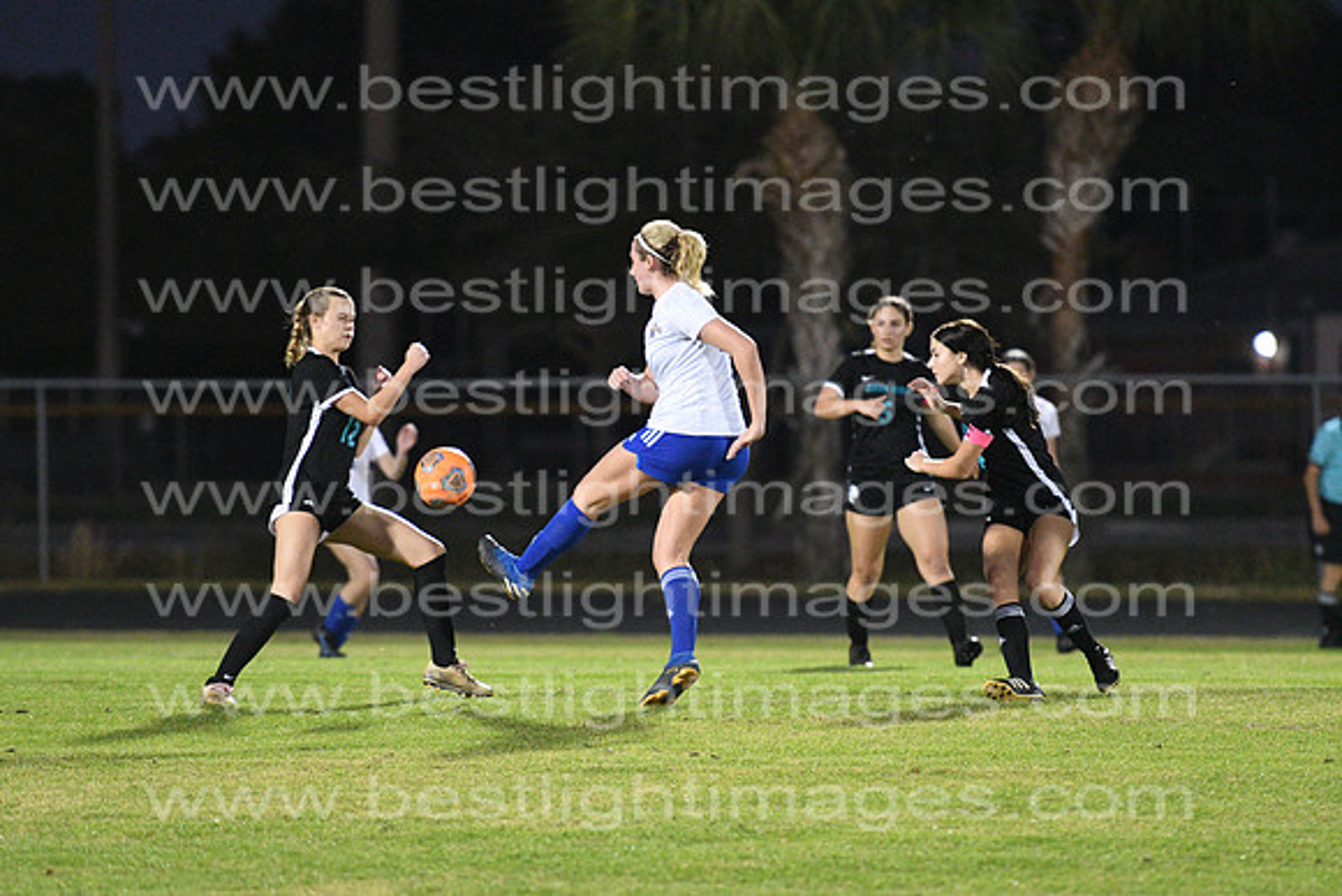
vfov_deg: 4.7
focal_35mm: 292
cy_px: 448
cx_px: 671
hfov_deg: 7.0
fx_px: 10906
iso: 7200
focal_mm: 195
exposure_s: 1/800
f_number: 2.8
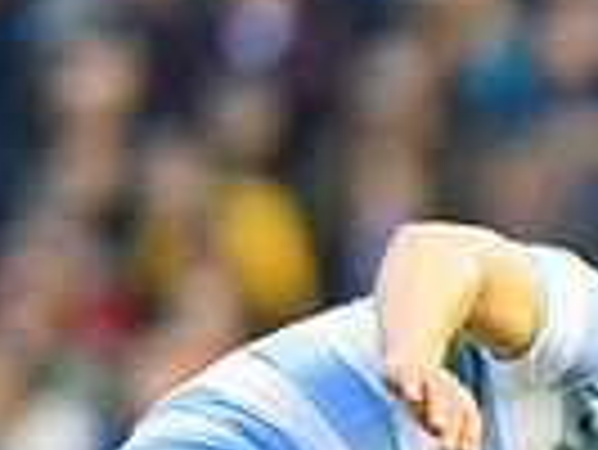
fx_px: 51198
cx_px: 1197
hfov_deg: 0.7
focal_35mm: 2961
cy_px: 898
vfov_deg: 0.5
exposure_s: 1/1000
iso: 4000
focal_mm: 400
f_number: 3.5
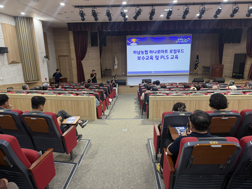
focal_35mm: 24
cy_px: 94
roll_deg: +0.8
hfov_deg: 71.6
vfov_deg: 56.8
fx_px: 175
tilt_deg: -13.6
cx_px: 126
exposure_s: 1/60
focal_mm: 6.76
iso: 125
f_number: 1.78
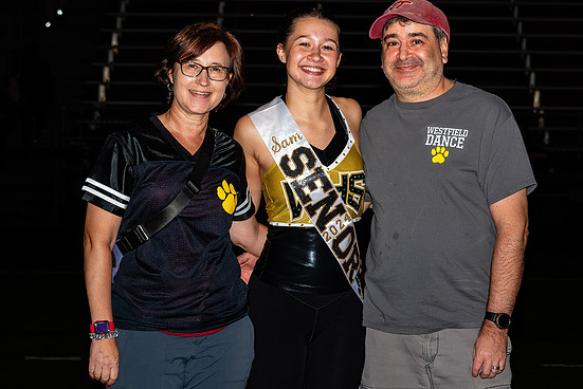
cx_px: 333
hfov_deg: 16.2
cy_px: 186
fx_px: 2041
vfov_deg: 10.9
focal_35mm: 126
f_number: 5
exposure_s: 1/200
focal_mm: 56
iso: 320
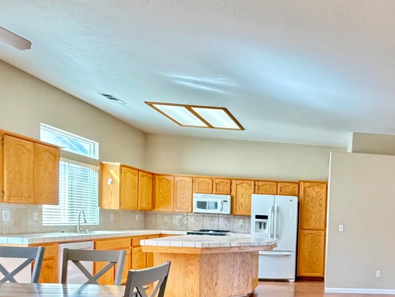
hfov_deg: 53.6
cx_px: 358
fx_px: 331
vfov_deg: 45.7
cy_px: 239
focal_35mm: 29
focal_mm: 2.22
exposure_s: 1/60
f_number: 2.2
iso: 500
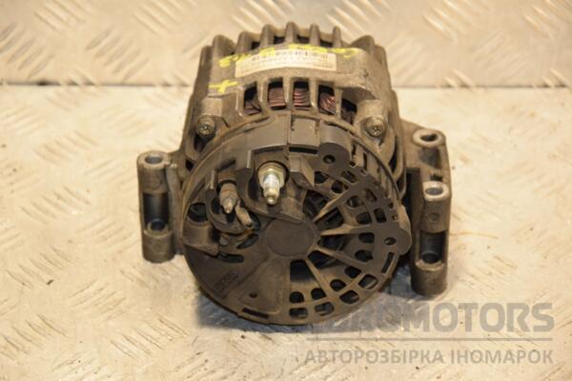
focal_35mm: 120
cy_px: 190
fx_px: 1907
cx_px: 286
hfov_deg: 17.1
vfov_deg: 11.4
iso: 800
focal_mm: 80
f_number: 5.3
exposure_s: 1/80
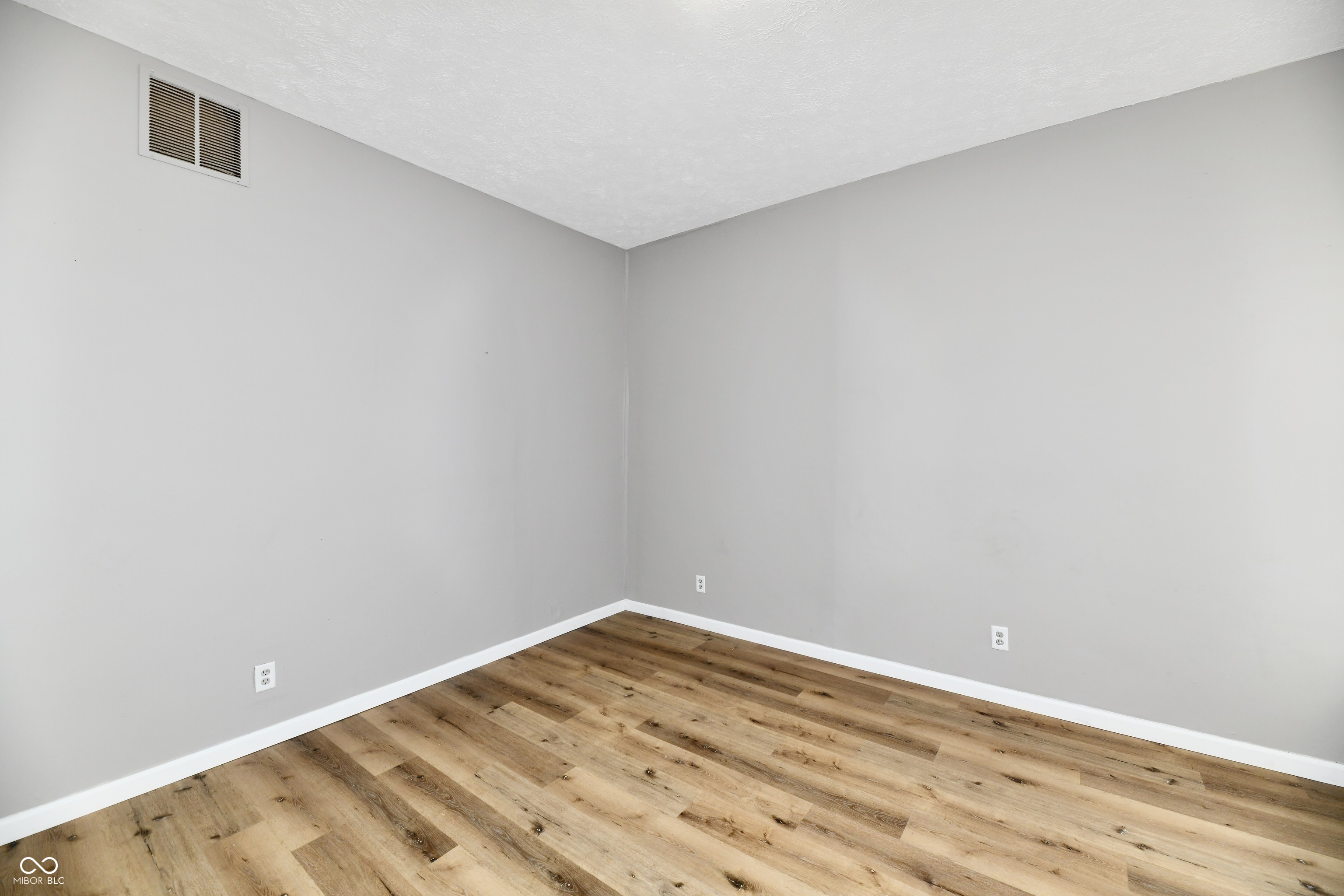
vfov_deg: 81.2
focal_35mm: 14
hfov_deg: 104.3
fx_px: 523
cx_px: 672
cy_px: 448
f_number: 6.3
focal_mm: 14
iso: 640
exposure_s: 1/60
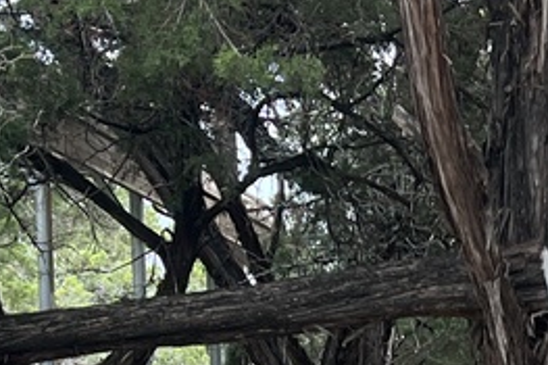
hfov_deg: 13.8
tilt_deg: -1.7
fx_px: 2251
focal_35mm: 148
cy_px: 615
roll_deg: +1.2
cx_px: 473
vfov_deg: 8.9
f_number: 1.5
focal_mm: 5.7
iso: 50
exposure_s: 1/230
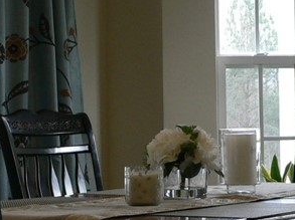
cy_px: 95
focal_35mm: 126
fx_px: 1072
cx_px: 205
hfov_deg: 15.6
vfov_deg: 11.7
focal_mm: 6
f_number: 2.8
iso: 100
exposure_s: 1/40
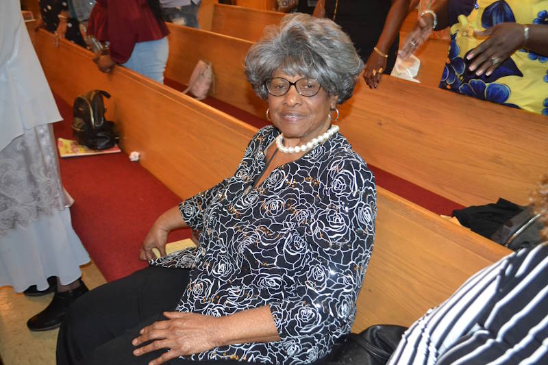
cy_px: 182
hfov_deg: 57.2
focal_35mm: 33
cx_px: 274
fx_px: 502
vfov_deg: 40.0
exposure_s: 1/60
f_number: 3.8
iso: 3200
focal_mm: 22
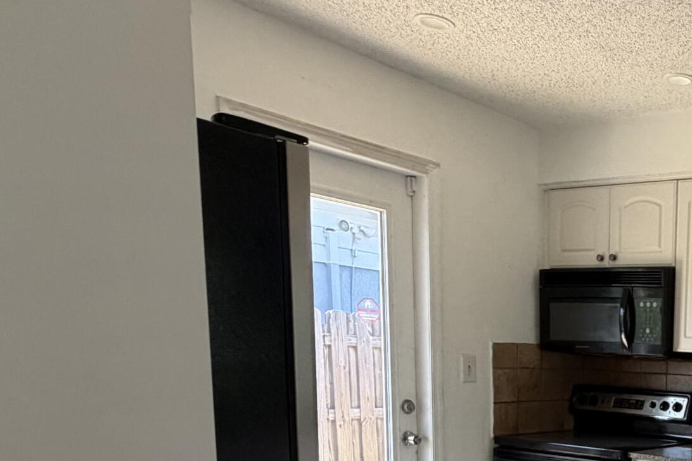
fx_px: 769
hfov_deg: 39.7
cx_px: 758
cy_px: 486
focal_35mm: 40
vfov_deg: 30.4
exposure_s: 1/121
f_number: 2.2
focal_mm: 2.22
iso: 250
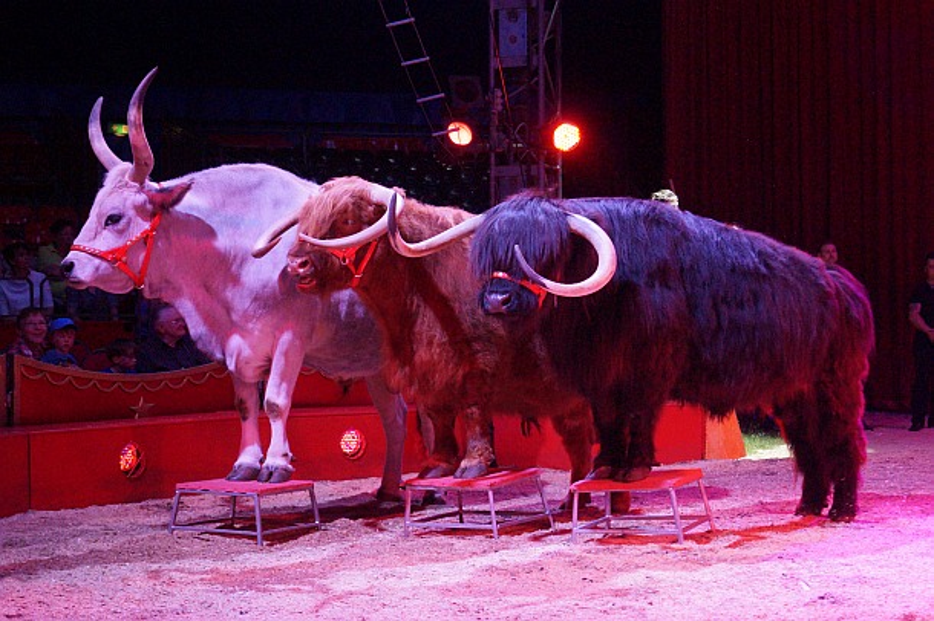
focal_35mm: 68
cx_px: 467
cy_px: 310
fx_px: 1750
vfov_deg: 20.1
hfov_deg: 29.9
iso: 3200
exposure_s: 1/160
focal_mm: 45
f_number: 5.6
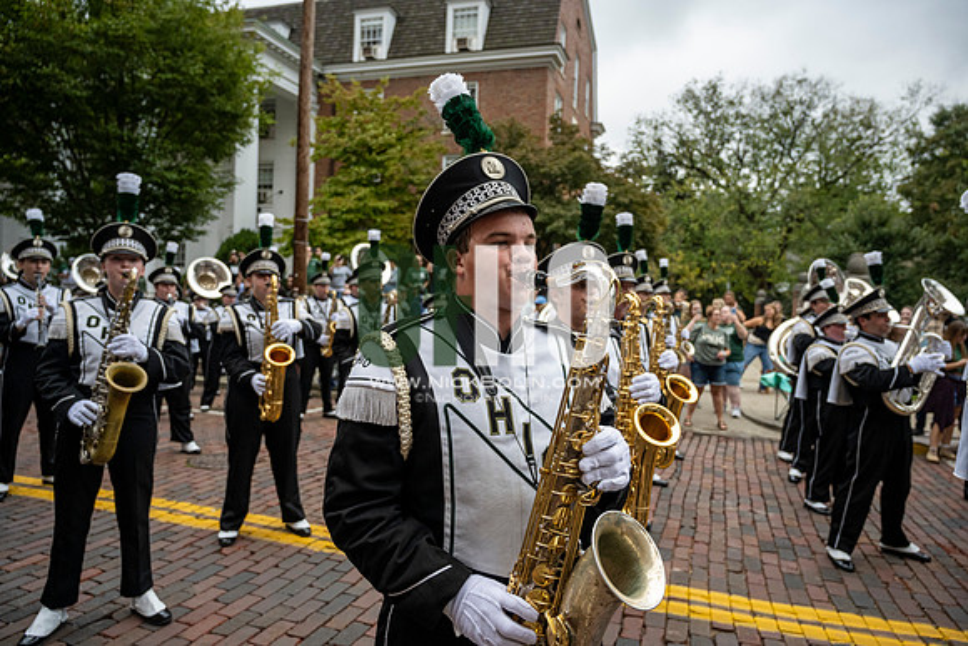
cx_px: 484
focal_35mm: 24
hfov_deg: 73.7
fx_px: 645
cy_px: 323
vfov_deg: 53.2
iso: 640
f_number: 4
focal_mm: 24
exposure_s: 1/1600
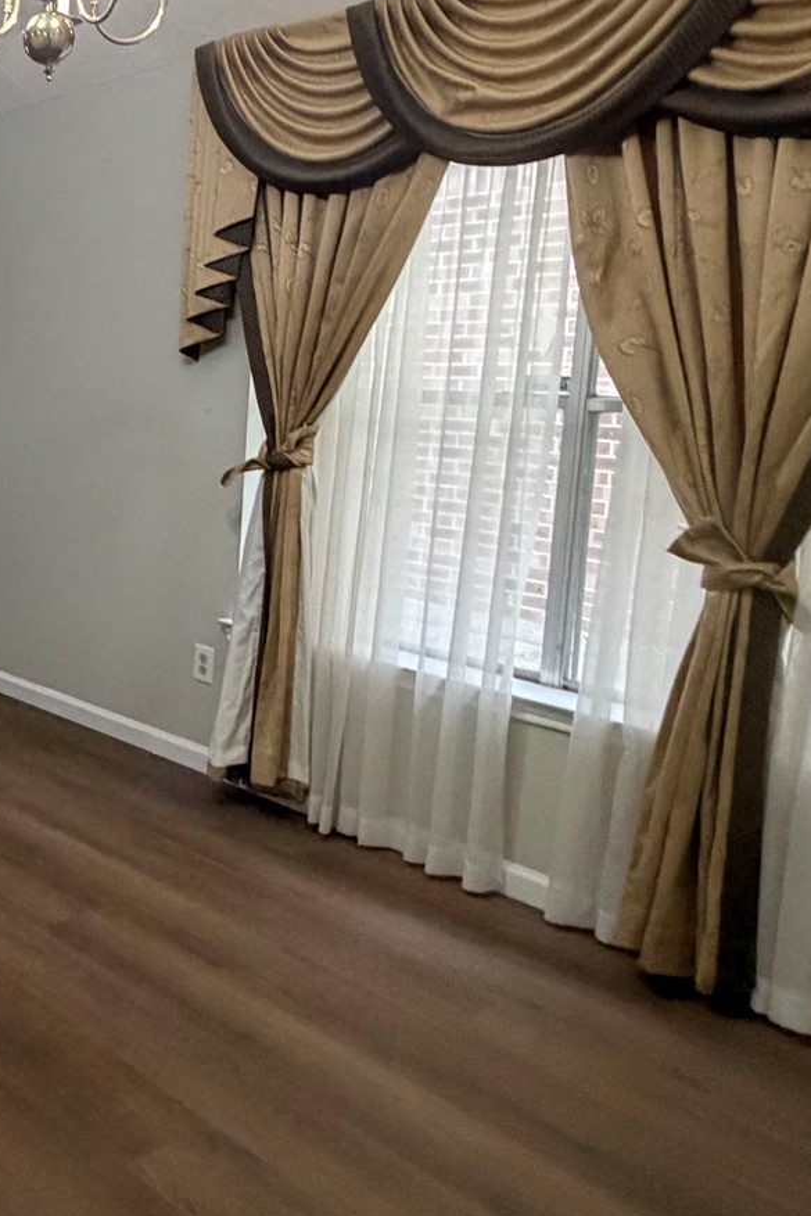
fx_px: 1148
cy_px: 510
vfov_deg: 55.5
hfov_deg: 30.6
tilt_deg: -6.8
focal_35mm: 34
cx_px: -243
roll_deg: +0.1
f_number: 2.2
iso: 400
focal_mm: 2.22
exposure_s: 1/60
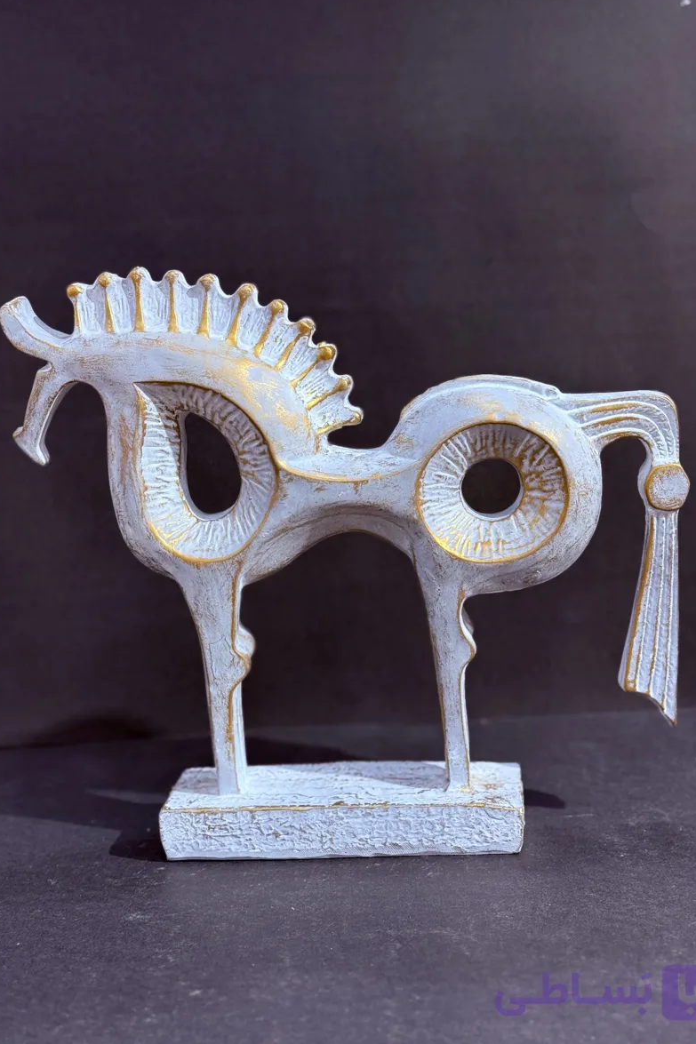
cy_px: 514
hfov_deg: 26.5
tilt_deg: -6.8
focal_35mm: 51
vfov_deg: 38.9
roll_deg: +2.9
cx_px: 345
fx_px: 1479
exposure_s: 1/132
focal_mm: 6.76
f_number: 1.78
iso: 50
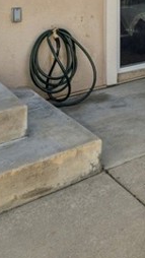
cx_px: 229
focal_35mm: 55
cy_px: -31
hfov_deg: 18.8
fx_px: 376
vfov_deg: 32.8
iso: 800
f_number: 8
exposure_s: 1/1000
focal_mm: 13
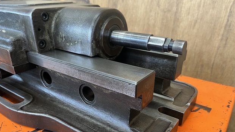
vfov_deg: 39.7
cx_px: 115
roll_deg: +1.1
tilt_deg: -27.6
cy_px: 88
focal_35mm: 29
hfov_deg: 66.0
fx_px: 181
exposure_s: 1/50
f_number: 1.6
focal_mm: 5.1
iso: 200
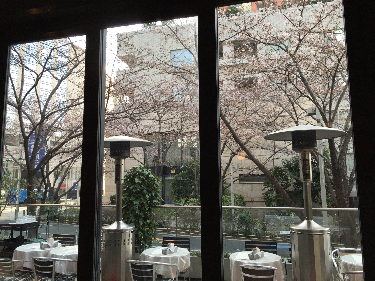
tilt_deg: +9.6
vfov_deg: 48.2
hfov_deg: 61.7
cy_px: 140
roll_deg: -0.3
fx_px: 314
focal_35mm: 29
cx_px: 188
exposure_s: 1/120
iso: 40
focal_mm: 4.15
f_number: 2.2
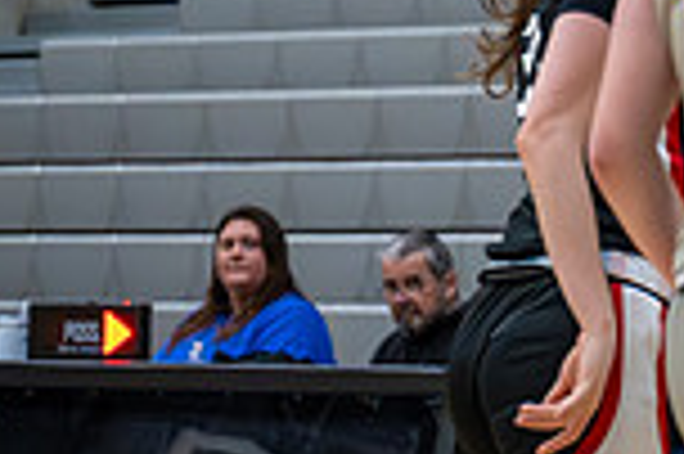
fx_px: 7402
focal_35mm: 390
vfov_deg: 3.5
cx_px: 1443
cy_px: 267
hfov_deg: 5.2
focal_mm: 70
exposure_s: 1/1000
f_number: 2.8
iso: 8000
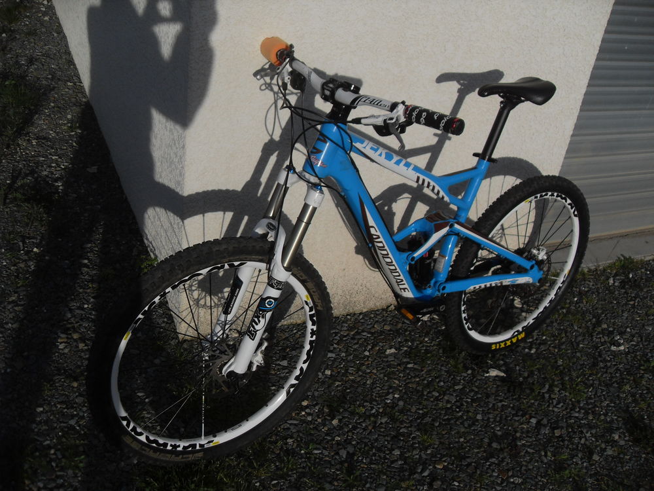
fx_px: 642
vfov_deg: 41.8
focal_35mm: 34
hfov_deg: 54.0
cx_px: 327
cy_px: 246
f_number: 7
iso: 80
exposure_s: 1/750
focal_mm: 6.3
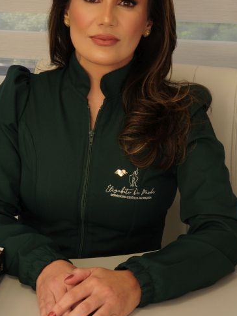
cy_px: 111
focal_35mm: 91
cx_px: 100
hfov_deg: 16.3
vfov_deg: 21.5
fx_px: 829
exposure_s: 1/25
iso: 500
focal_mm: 37
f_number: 16
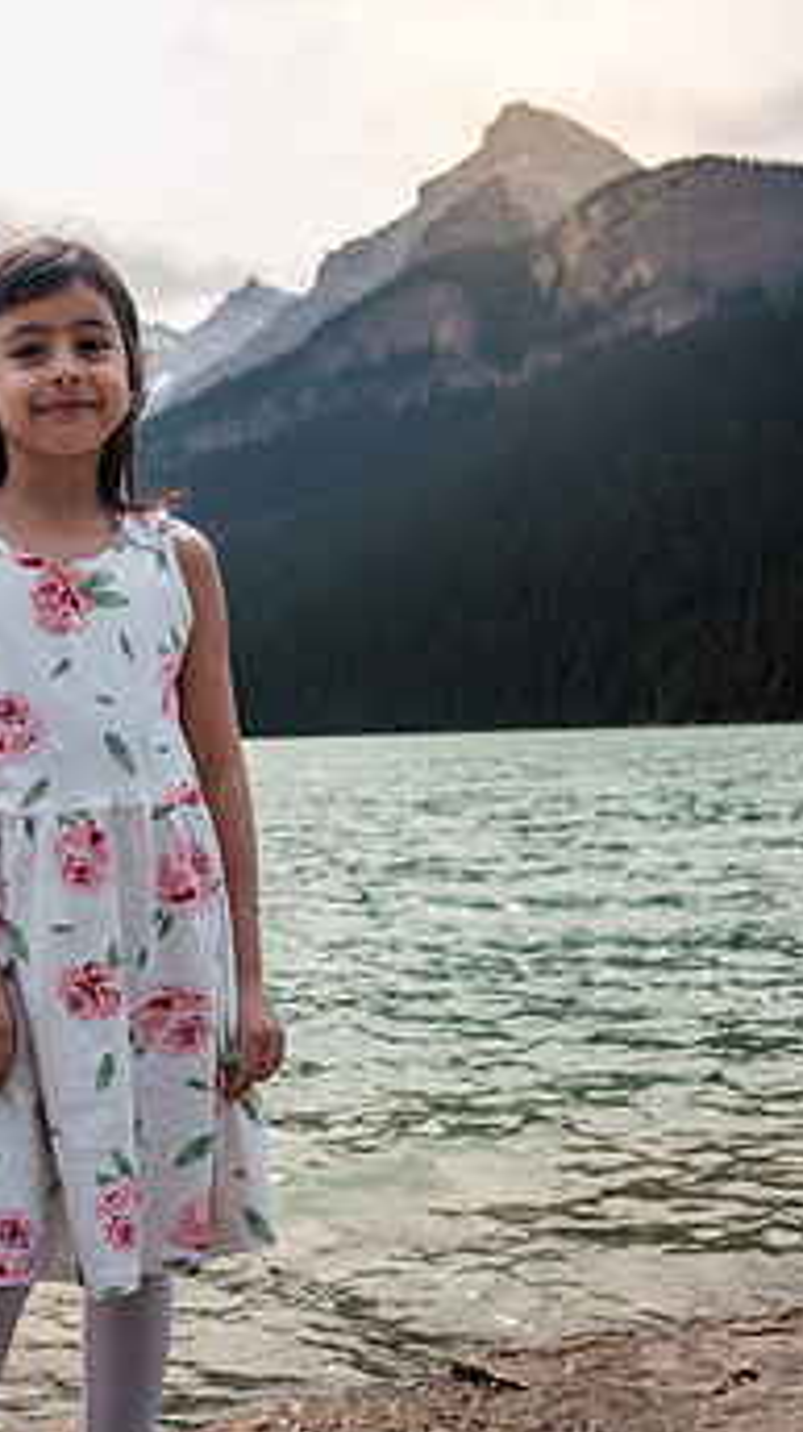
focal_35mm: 48
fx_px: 1821
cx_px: 187
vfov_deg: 42.9
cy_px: 724
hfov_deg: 24.6
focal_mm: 35
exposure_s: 1/1250
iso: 200
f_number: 6.3
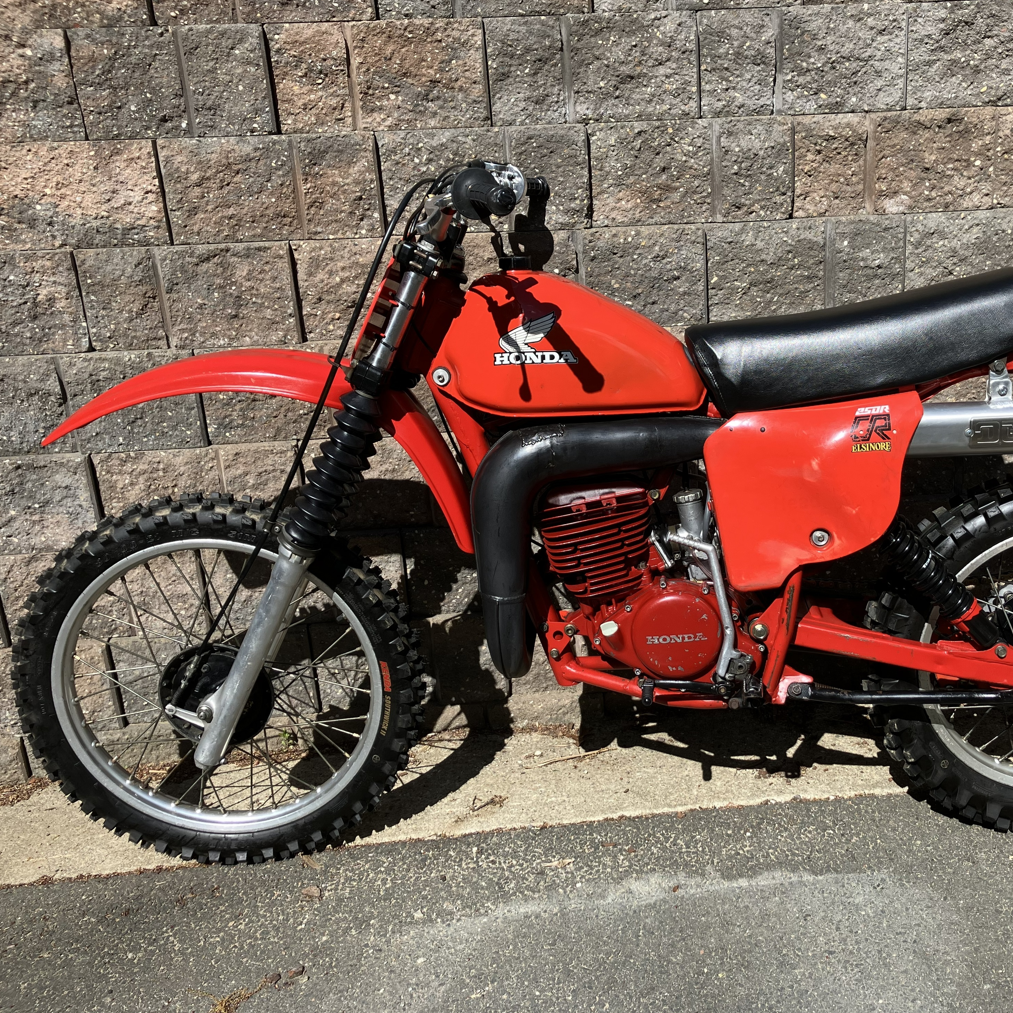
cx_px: 666
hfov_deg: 47.7
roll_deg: +2.5
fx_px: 1126
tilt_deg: -20.2
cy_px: 514
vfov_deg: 48.4
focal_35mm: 34
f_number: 1.8
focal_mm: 3.99
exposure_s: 1/1517
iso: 32
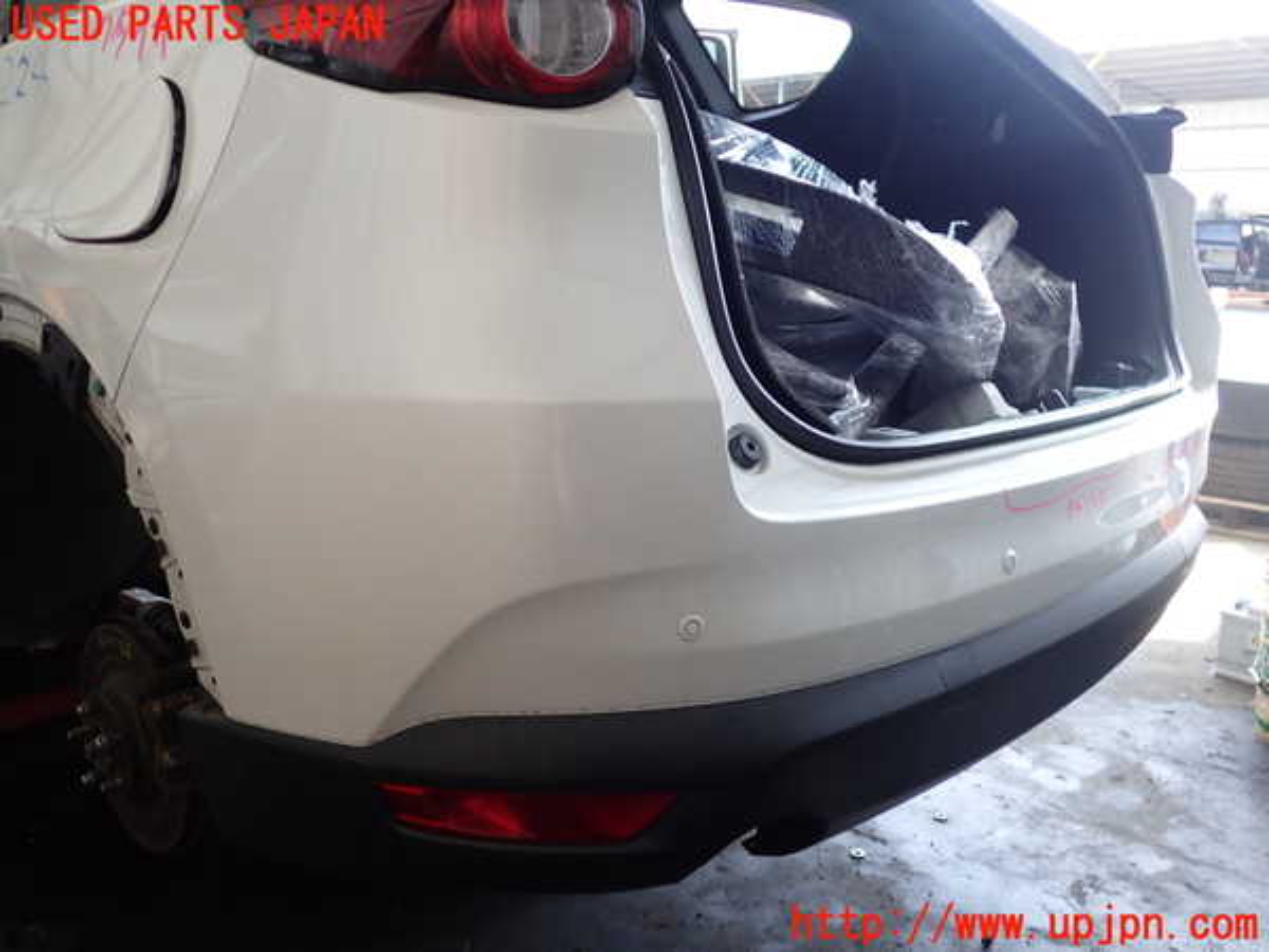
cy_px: 476
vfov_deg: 46.8
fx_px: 1100
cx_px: 634
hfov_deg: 60.0
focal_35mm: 30
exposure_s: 1/125
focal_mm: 5.4
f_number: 2.3
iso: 160
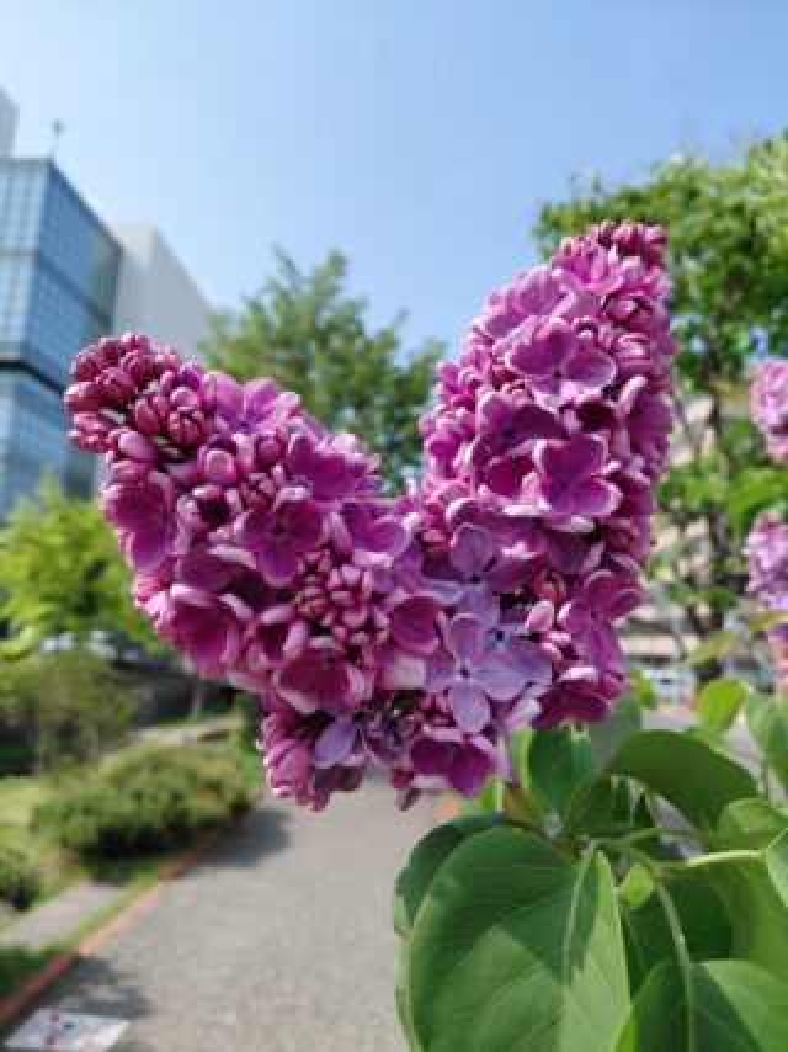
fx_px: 759
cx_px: 394
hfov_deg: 54.9
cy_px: 526
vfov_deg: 69.4
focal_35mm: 25
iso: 50
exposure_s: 1/1571
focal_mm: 4.69
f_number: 1.8
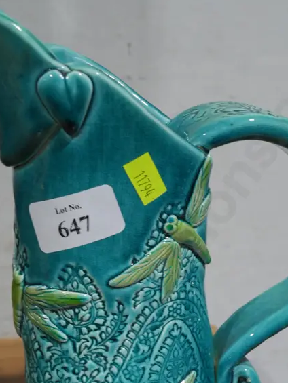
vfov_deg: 22.3
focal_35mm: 87
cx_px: 159
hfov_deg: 17.0
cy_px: 287
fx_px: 965
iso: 500
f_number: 5.2
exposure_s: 1/60
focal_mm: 24
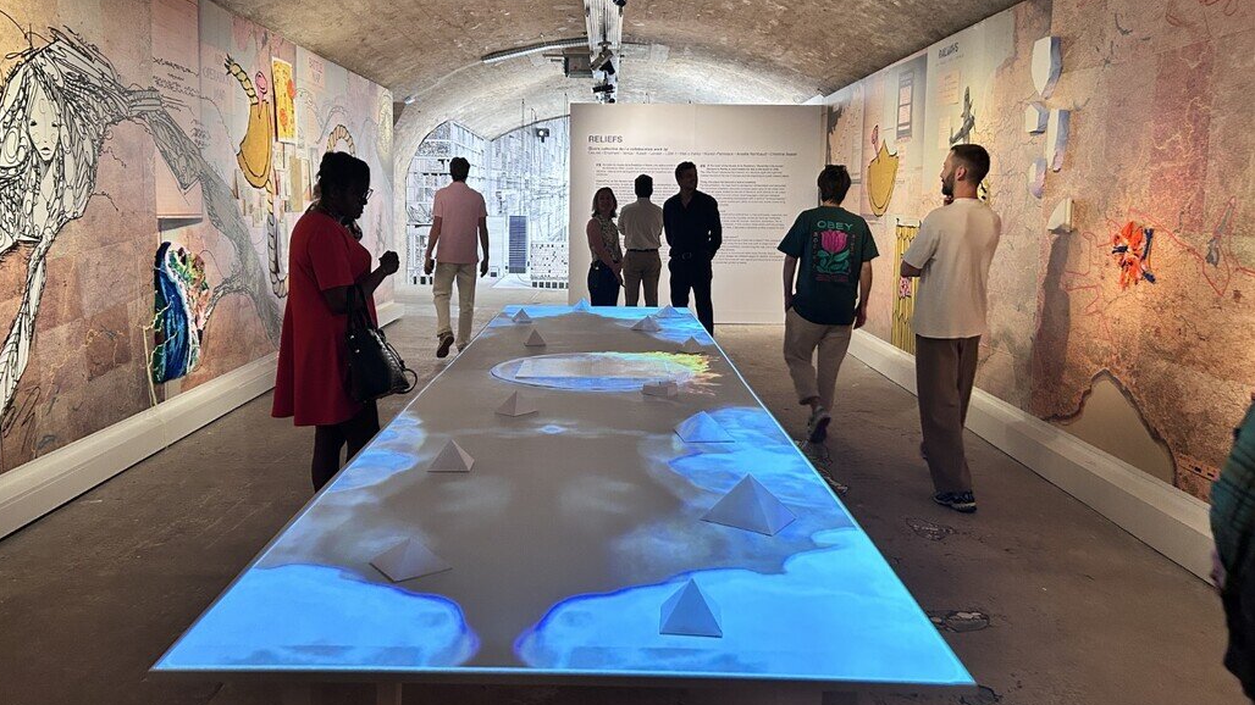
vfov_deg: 40.1
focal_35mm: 29
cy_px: 295
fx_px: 965
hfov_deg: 66.1
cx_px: 614
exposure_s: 1/60
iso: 320
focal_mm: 5.7
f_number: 1.5
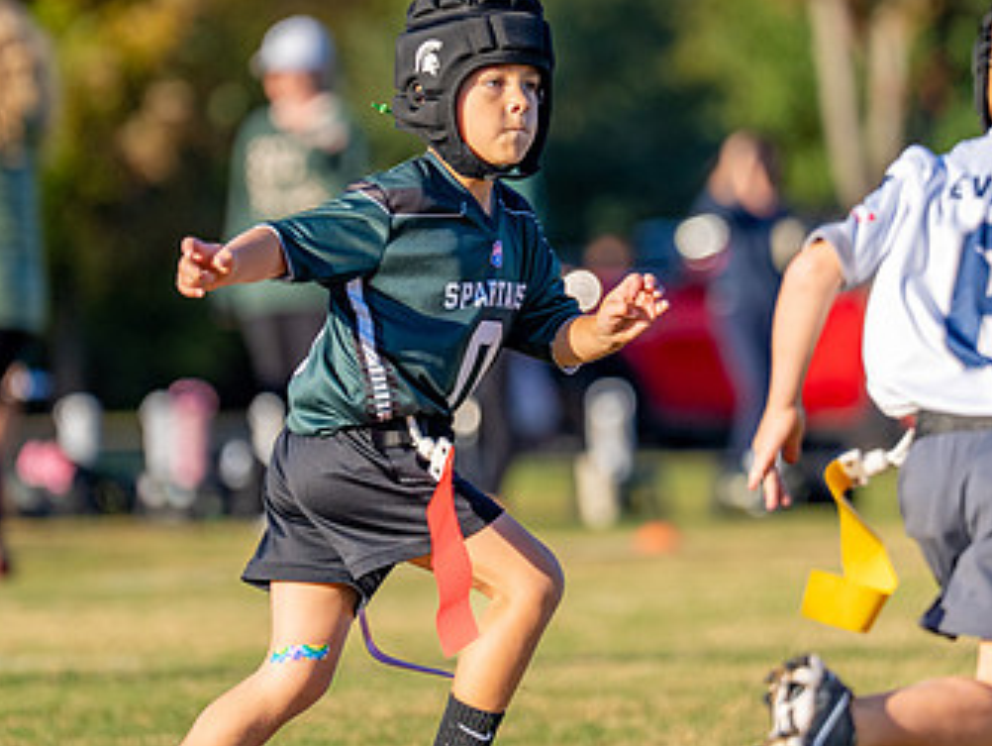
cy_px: 282
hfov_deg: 4.6
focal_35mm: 434
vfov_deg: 3.4
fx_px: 12446
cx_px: 462
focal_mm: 188
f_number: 2.8
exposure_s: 1/3200
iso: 200
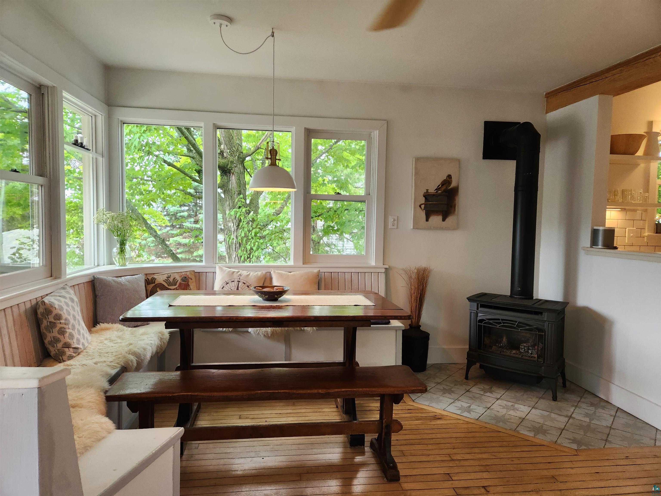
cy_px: 248
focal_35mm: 23
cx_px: 330
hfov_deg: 73.9
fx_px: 439
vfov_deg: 58.9
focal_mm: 5.4
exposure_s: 1/120
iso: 200
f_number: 1.8
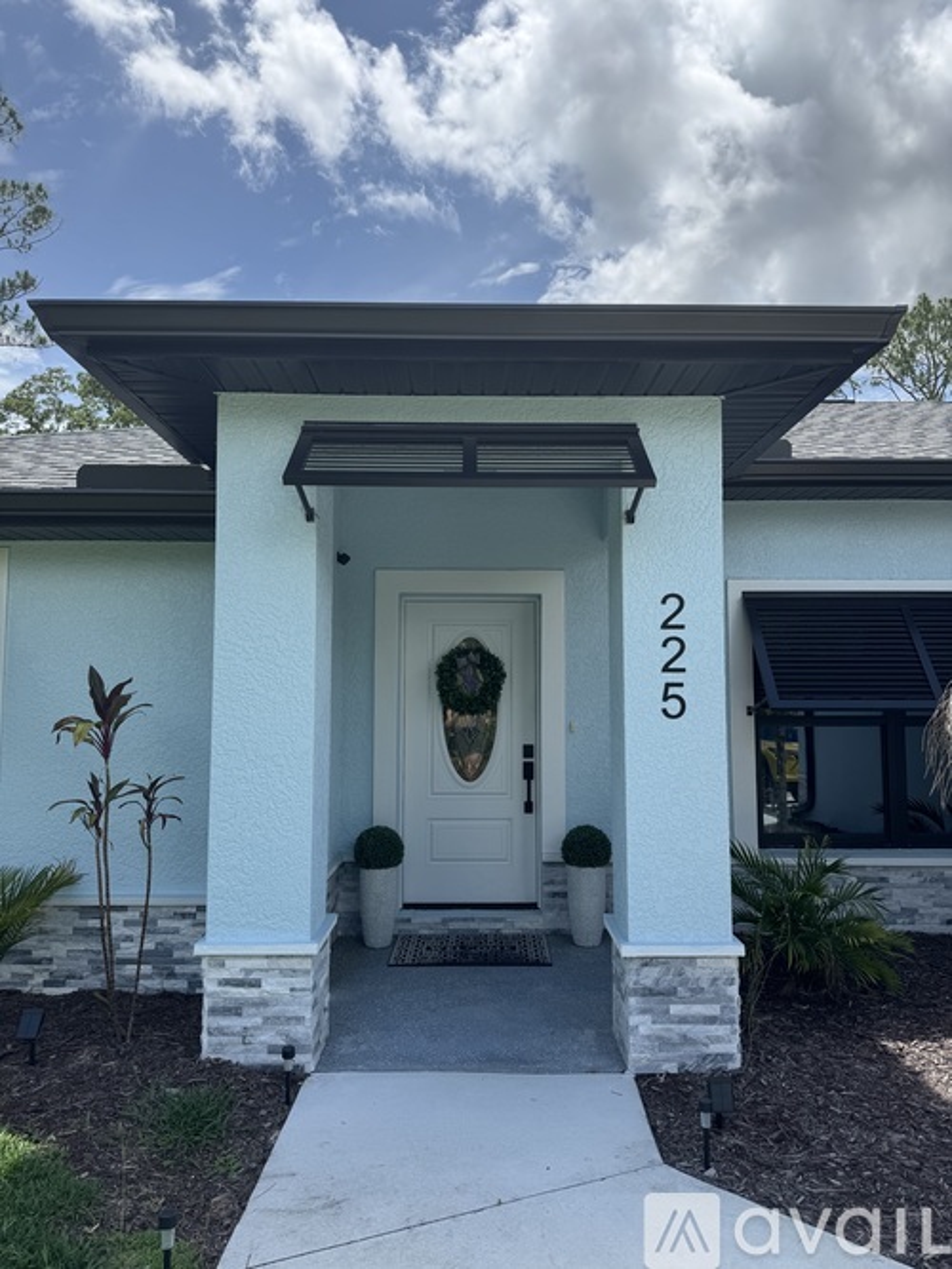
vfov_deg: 71.6
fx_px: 880
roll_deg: +1.0
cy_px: 634
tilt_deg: +3.8
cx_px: 476
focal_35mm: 24
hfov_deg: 56.8
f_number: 1.78
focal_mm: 6.76
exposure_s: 1/2331
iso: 80
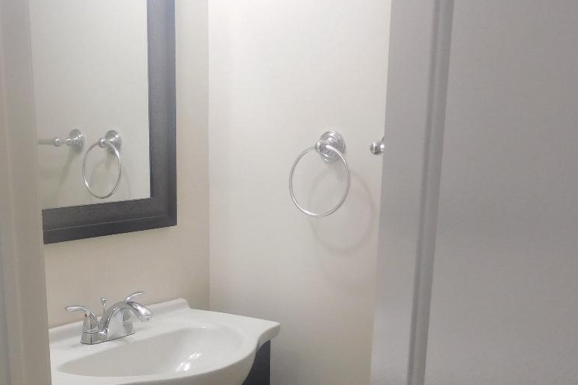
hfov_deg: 39.7
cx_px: 179
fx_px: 787
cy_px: 366
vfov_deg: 26.3
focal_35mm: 49
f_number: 3.4
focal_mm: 4.5
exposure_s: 1/30
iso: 160
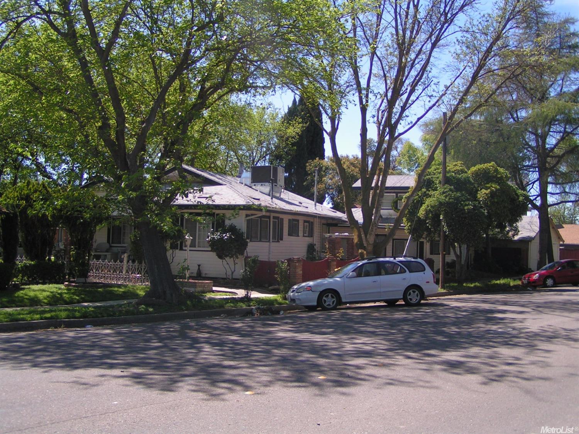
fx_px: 635
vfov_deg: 37.7
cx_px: 290
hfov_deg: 49.0
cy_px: 217
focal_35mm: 38
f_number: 2.8
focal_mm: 5.8
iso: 50
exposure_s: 1/800
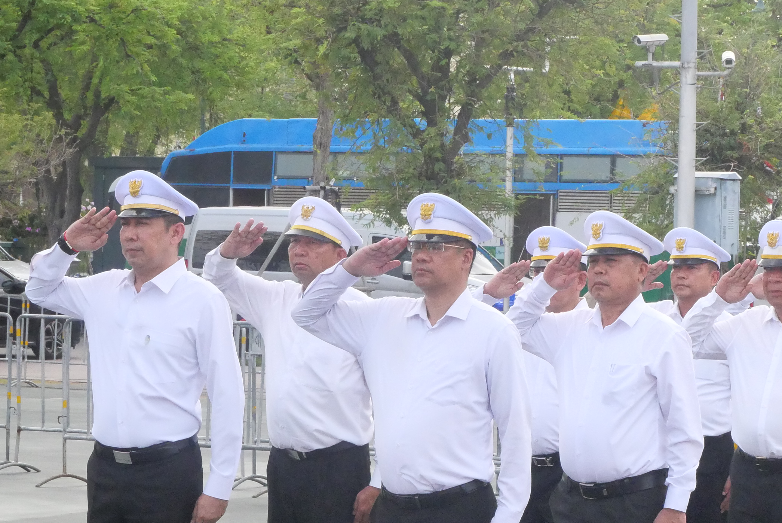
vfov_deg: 8.7
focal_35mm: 158
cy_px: 434
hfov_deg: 12.9
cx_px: 693
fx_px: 3434
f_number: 11
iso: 3200
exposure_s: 1/1300
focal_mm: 43
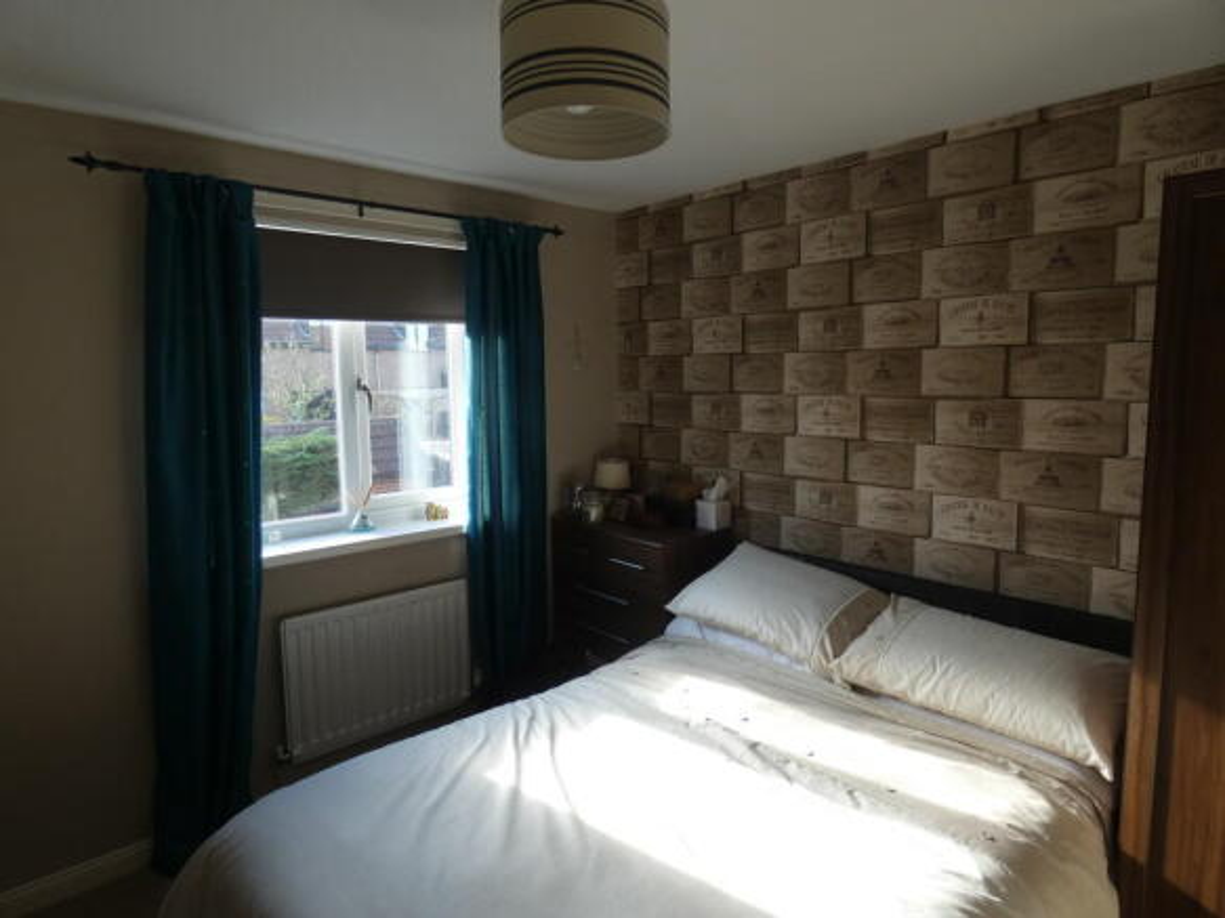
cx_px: 612
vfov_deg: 66.0
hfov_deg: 81.8
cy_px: 459
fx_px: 708
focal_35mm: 20
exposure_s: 1/80
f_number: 2.8
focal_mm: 3.6
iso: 80
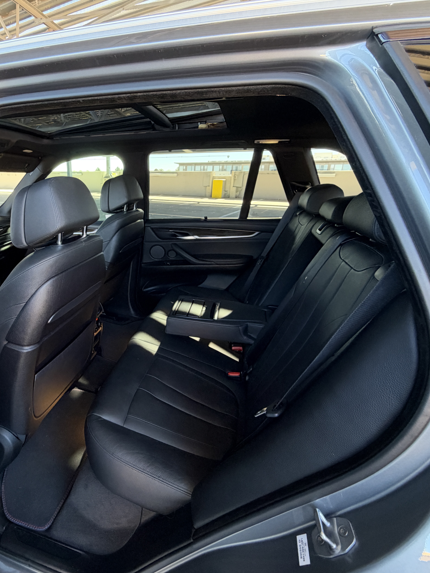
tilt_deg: -19.1
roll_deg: +0.3
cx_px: 140
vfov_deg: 84.7
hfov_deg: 66.6
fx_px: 315
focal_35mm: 19
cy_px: 282
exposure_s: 1/60
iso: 400
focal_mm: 2.22
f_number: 2.2
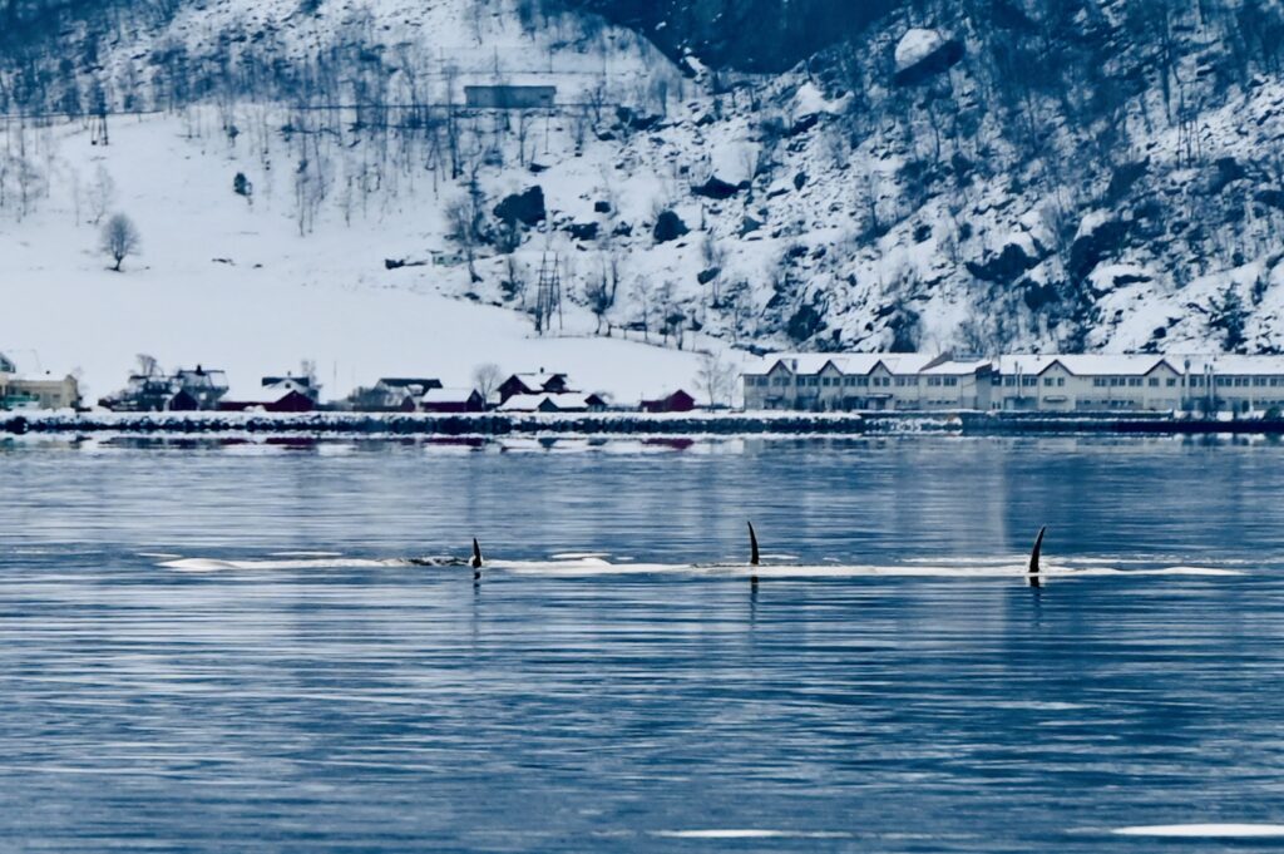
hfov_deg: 11.4
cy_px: 427
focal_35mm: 180
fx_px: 6415
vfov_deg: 7.6
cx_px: 642
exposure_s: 1/800
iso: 320
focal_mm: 180
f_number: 6.3
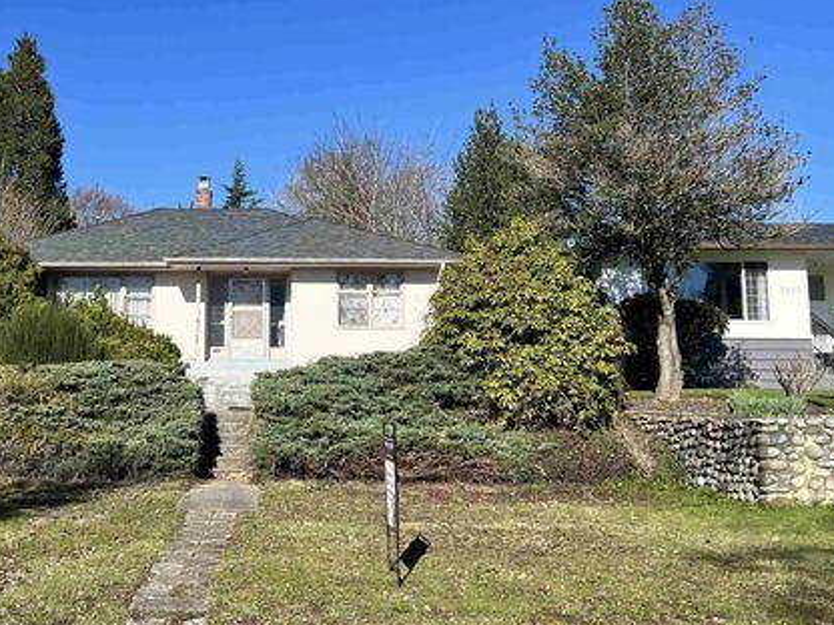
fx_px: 964
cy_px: 288
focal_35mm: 40
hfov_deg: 45.3
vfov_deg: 35.9
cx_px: 219
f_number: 1.5
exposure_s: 1/3077
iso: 50
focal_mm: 5.7
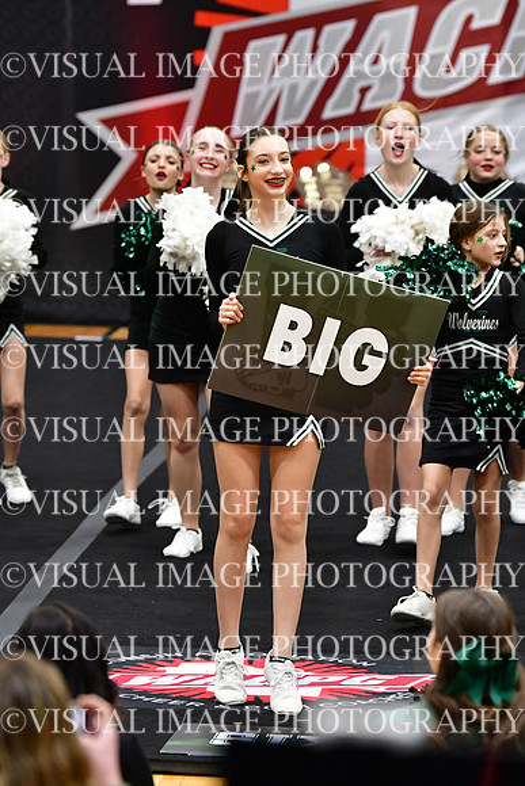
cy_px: 393
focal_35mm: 202
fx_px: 4416
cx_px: 262
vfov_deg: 10.2
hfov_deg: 6.8
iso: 5000
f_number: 3.5
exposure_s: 1/500
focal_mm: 135
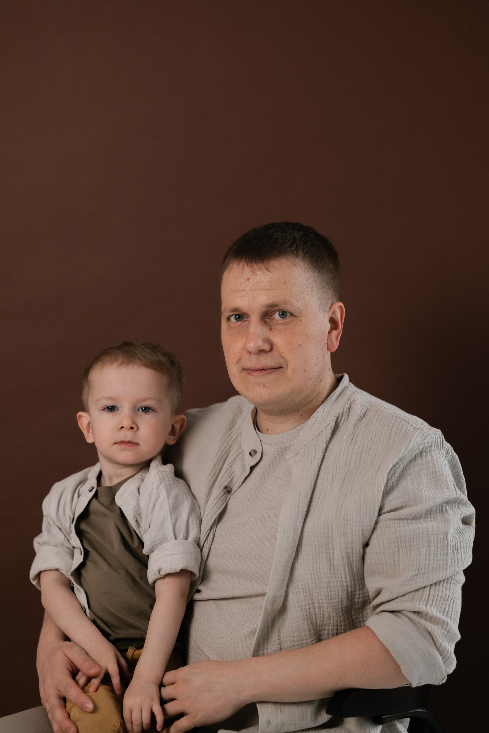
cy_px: 366
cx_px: 244
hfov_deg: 16.1
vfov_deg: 23.9
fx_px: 1730
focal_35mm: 85
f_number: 2.5
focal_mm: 85
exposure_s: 1/320
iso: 400
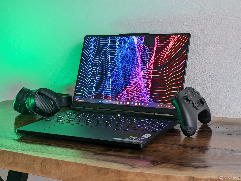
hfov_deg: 38.9
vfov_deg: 29.7
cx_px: 120
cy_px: 90
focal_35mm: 49
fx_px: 342
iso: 61
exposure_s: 1/46.5
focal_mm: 6.9
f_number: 1.68
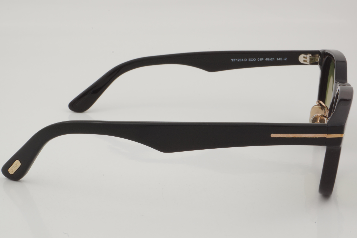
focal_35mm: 75
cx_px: 178
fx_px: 744
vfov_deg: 18.2
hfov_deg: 27.0
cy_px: 119
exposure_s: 1/3
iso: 100
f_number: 32
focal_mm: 50
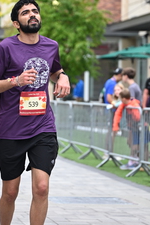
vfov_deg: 10.9
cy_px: 52
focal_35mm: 188
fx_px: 1175
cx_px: 42
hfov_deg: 7.3
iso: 640
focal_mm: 77
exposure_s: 1/2000
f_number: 2.8
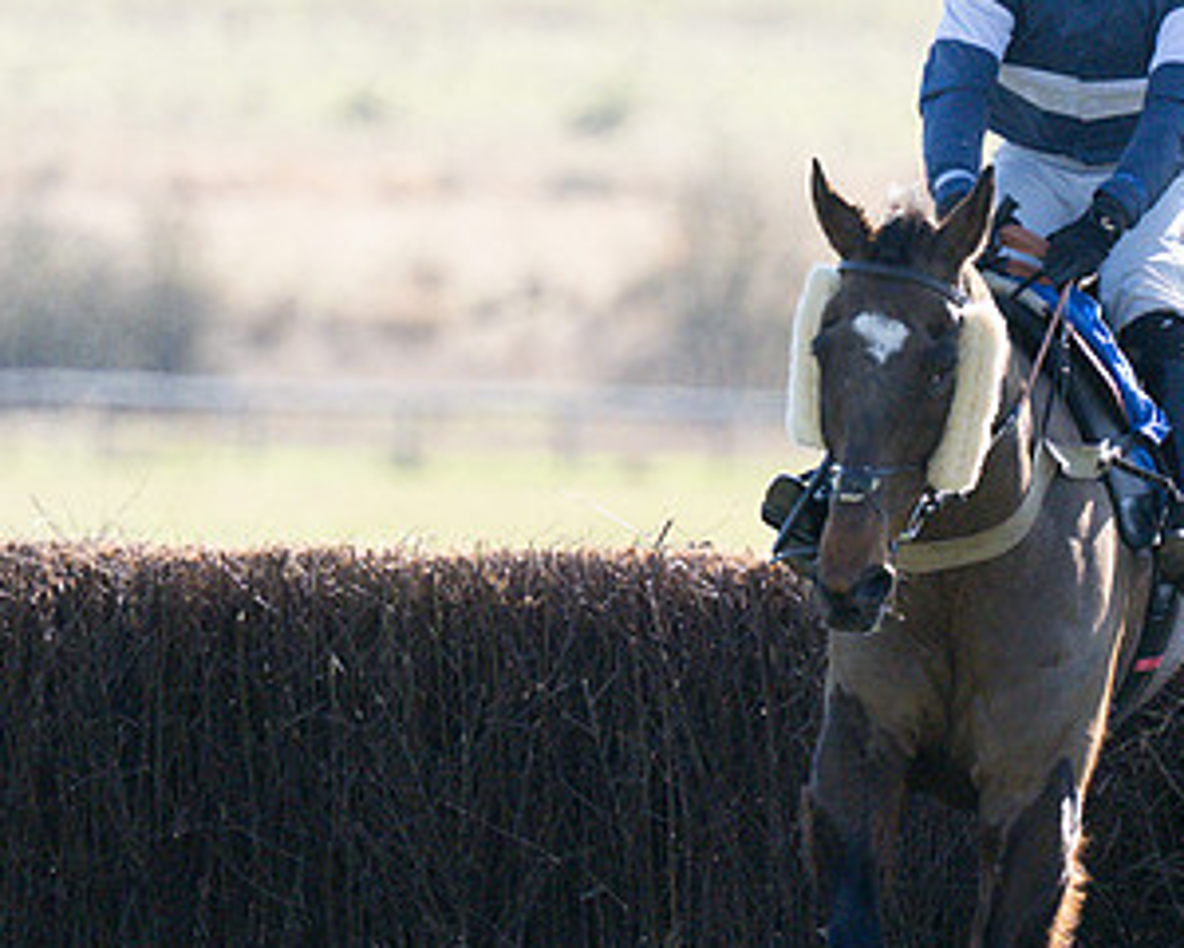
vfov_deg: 2.2
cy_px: 237
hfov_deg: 2.7
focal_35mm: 717
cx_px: 963
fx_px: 25125
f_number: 2.8
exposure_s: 1/6400
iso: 400
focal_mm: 175
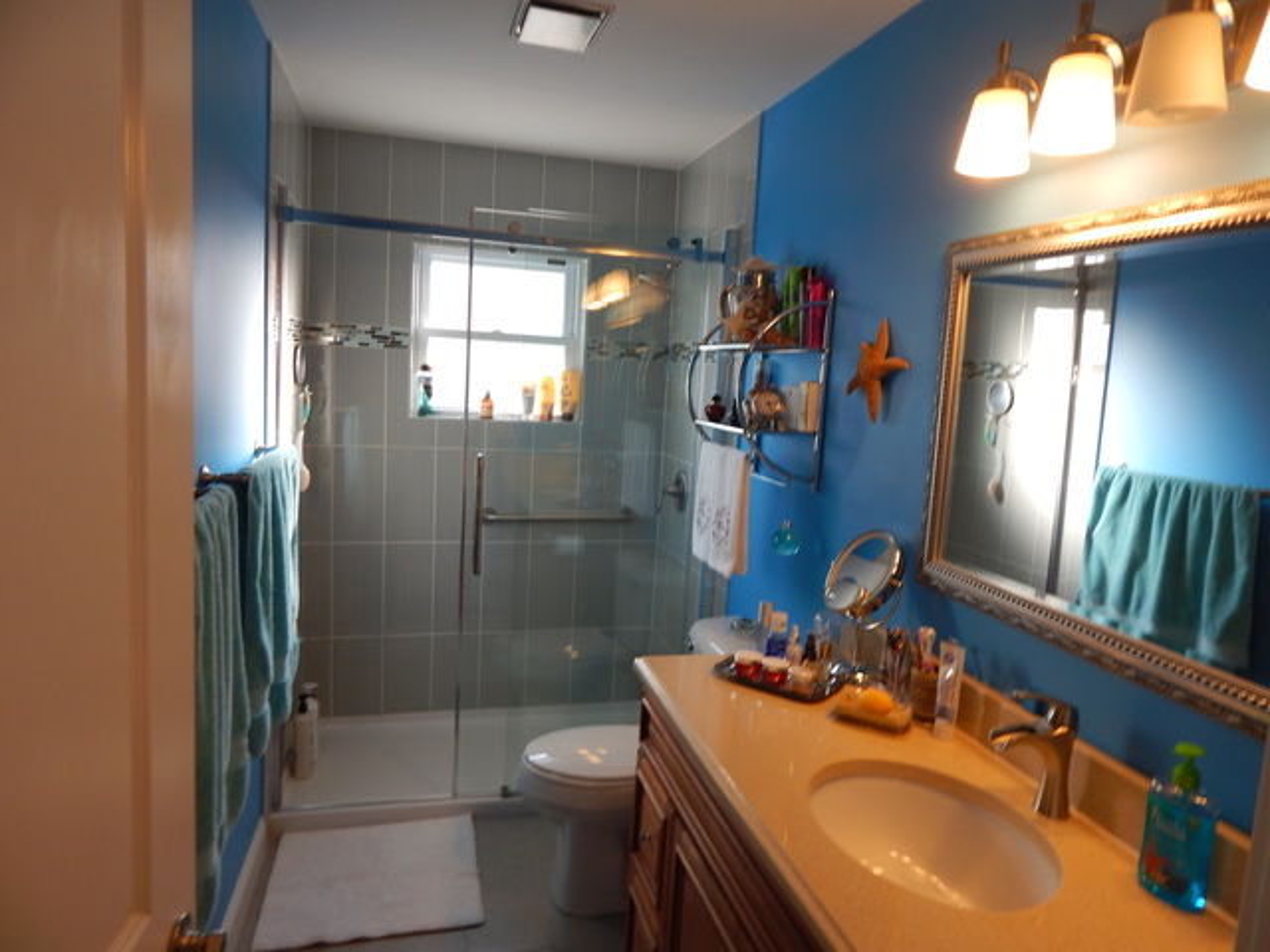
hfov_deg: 76.4
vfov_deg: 61.1
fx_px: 807
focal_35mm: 22
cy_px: 476
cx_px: 635
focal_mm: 4
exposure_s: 1/40
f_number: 3
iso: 125
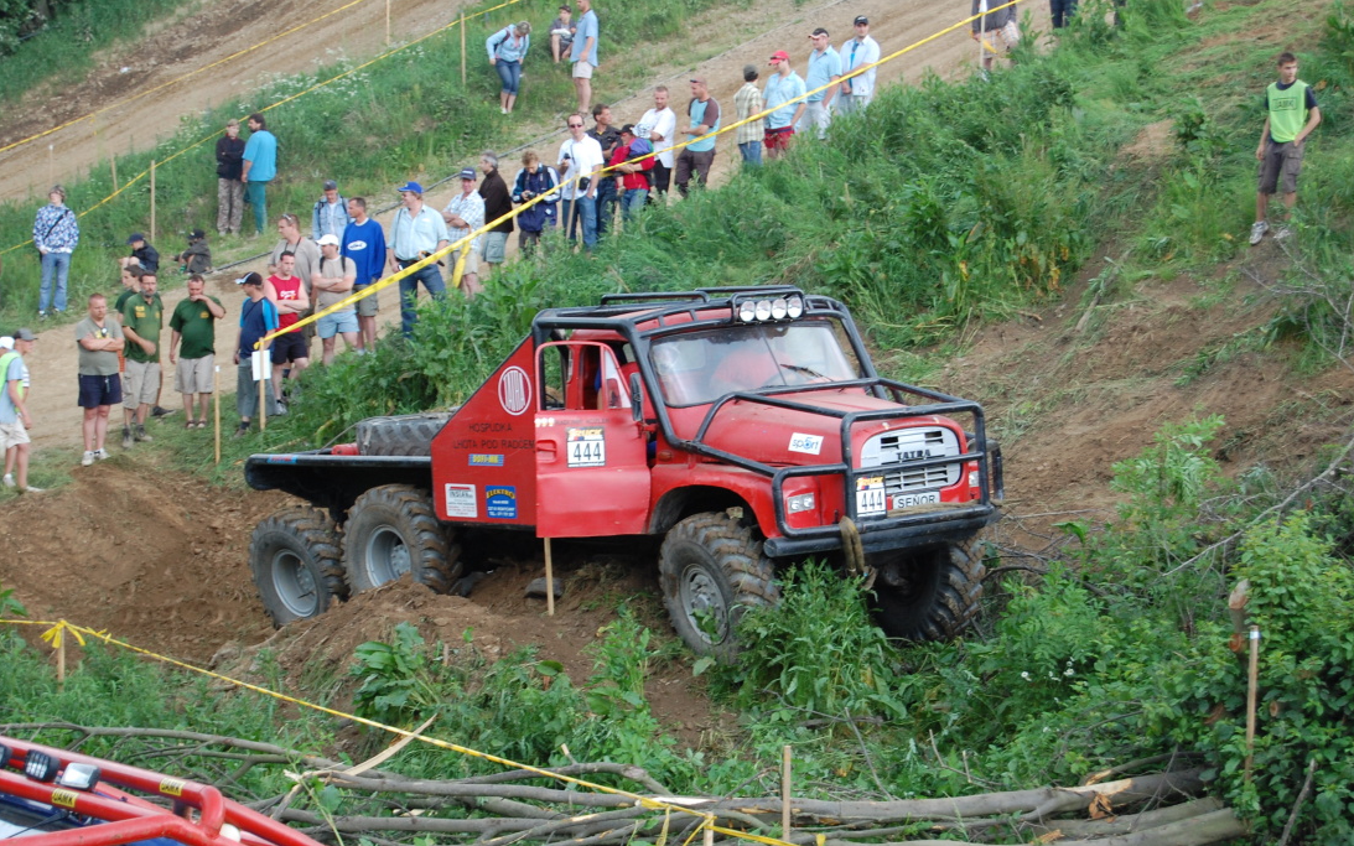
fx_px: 3118
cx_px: 679
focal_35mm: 85
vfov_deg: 15.5
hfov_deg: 24.5
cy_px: 451
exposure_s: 1/80
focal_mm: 55
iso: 400
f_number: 5.6
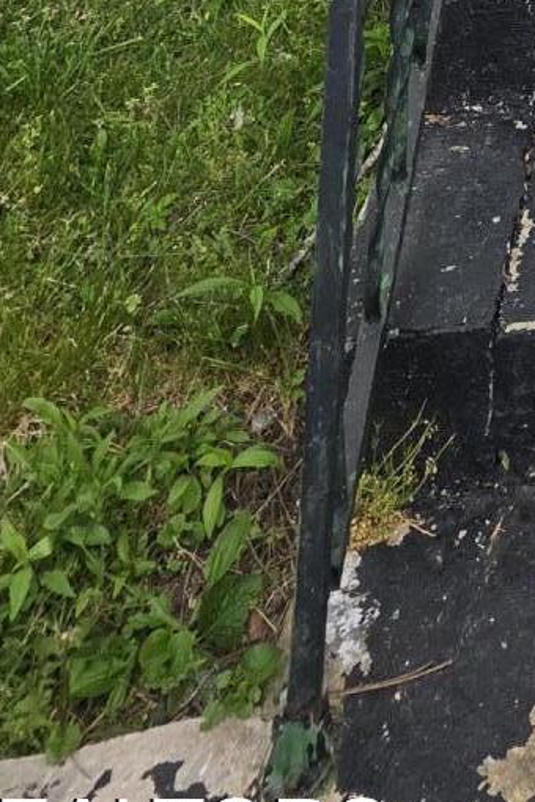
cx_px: 903
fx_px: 1181
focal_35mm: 53
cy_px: -596
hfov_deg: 20.1
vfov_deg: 23.0
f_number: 1.9
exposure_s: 1/359
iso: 64
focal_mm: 2.2
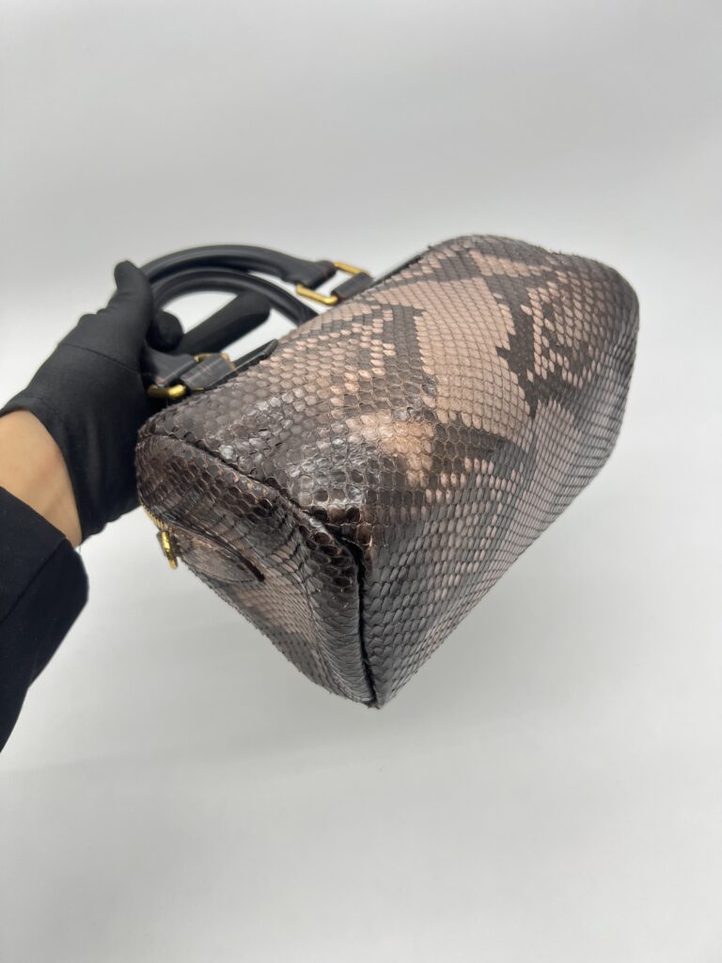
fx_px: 723
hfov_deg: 53.1
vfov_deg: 67.3
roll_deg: +6.2
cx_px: 361
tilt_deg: -44.0
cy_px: 482
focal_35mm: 26
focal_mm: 5.7
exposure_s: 1/100
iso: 50
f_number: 1.5
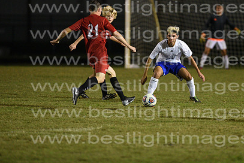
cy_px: 48
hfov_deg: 4.8
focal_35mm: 427
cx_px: 167
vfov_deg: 3.2
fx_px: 2896
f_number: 3.2
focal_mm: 300
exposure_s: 1/800
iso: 8000
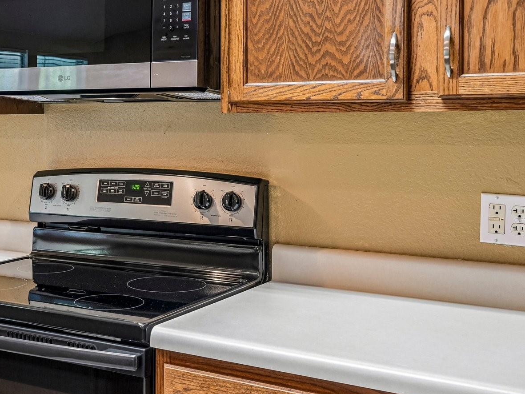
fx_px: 758
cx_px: 79
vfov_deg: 28.8
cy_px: 119
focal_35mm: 50
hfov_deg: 36.4
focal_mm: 30
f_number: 8
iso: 400
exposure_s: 1/3.33
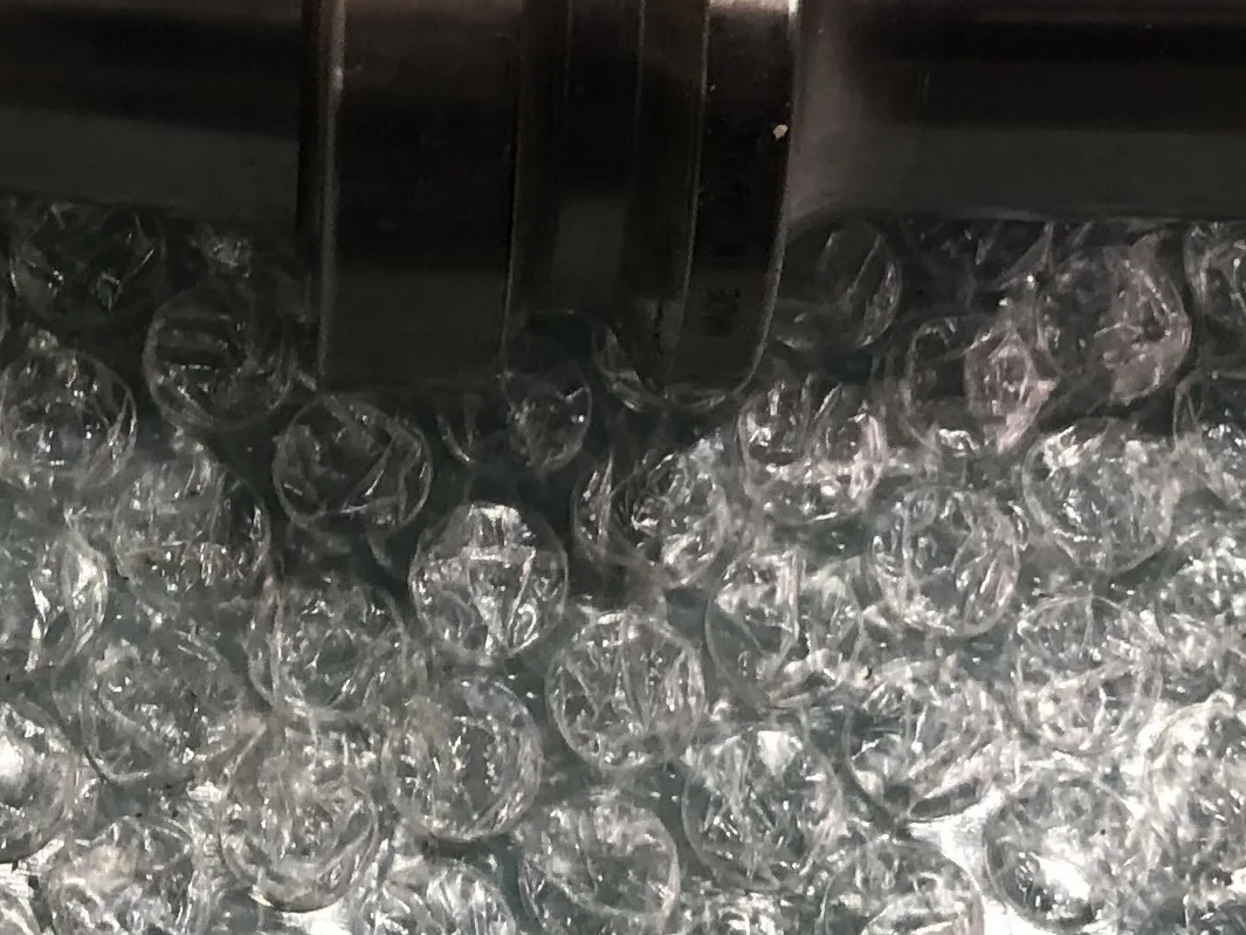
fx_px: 3816
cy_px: -228
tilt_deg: -71.0
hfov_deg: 18.5
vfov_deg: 13.5
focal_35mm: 106
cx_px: 345
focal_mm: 3.99
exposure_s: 1/24
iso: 40
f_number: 1.8
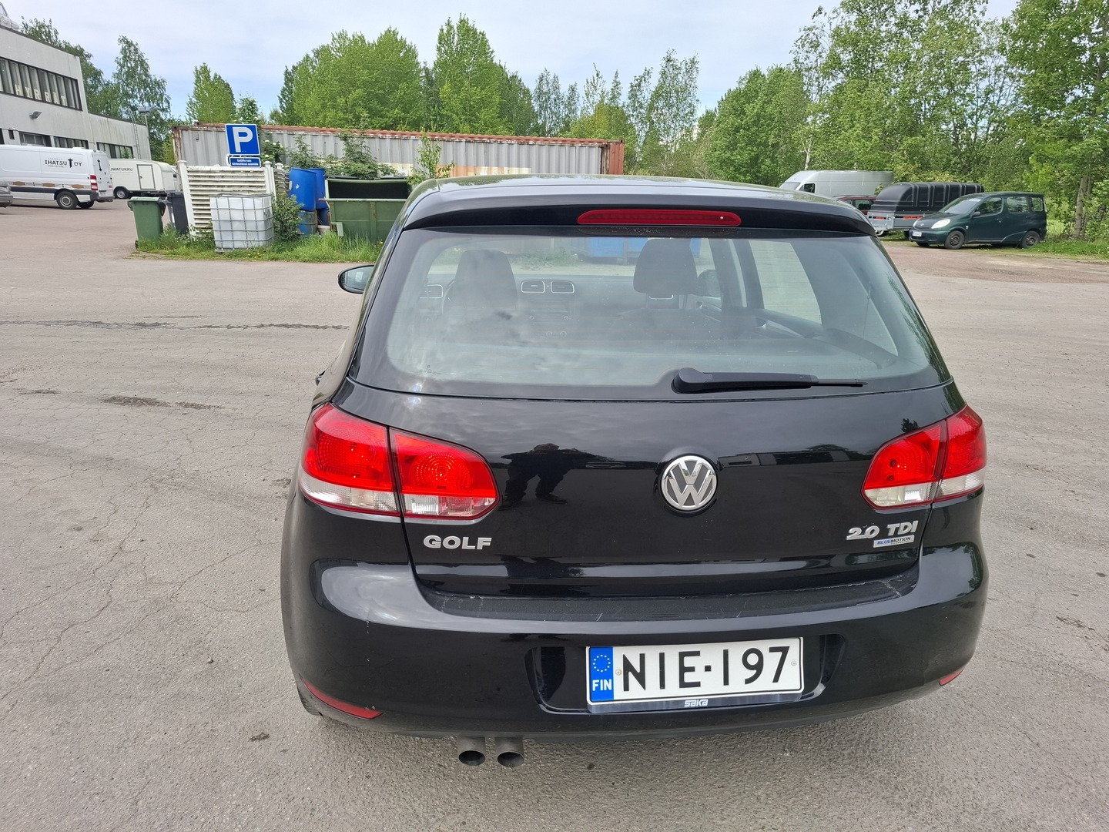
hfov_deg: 73.9
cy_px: 416
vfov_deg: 58.9
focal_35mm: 23
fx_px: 737
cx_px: 554
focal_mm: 5.54
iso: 50
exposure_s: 1/1043
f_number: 1.8
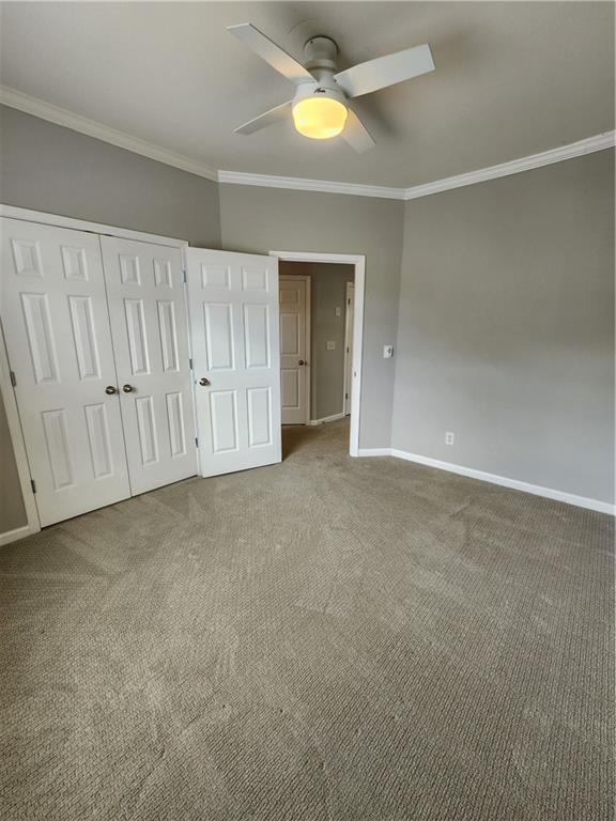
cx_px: 308
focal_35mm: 13
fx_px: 308
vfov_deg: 106.2
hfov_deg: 89.9
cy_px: 410
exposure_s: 1/60
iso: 100
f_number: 2.2
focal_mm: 2.2
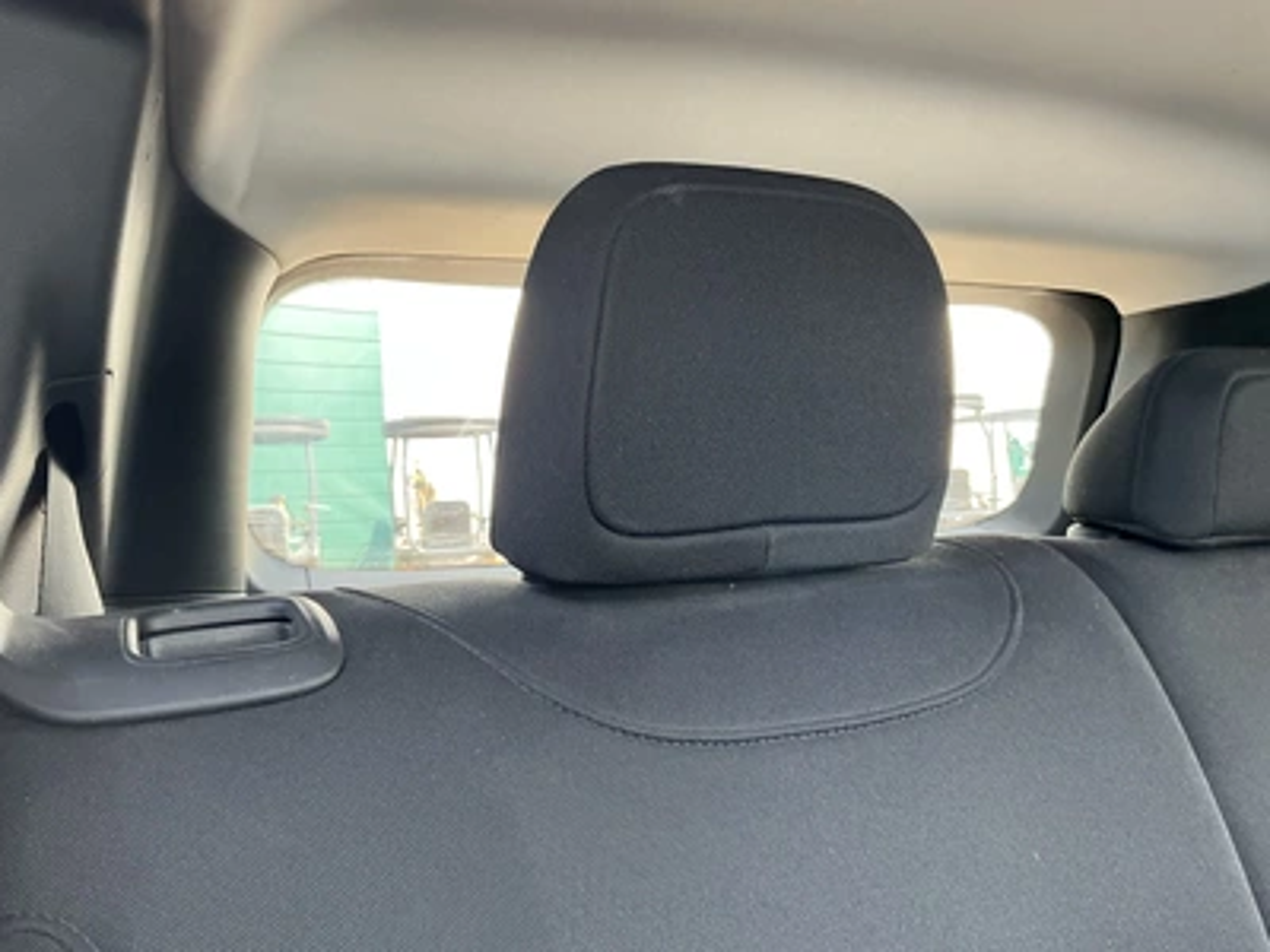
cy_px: 476
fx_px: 1027
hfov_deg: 63.4
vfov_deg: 49.7
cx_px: 635
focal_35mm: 28
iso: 64
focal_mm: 3
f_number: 1.8
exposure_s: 1/61
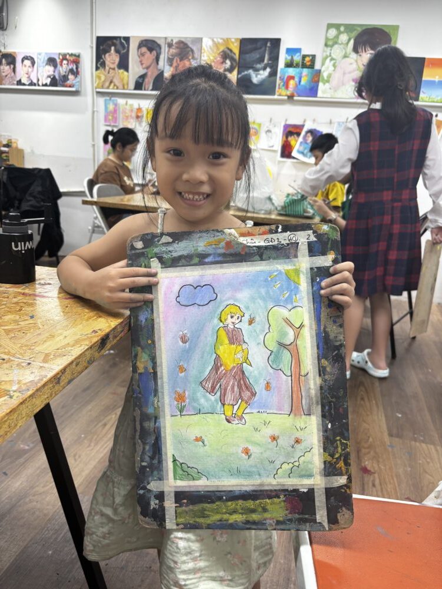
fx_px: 443
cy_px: 294
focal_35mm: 26
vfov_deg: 67.3
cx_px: 221
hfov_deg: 53.1
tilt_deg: -15.6
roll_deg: -4.4
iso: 50
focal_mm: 5.96
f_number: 1.6
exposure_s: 1/100
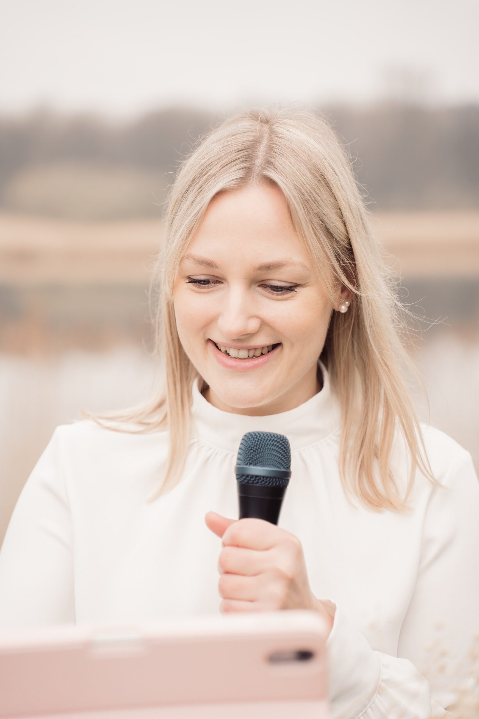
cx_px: 240
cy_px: 360
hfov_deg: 18.2
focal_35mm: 75
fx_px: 1497
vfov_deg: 27.0
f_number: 2.8
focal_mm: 75
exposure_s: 1/350
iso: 125
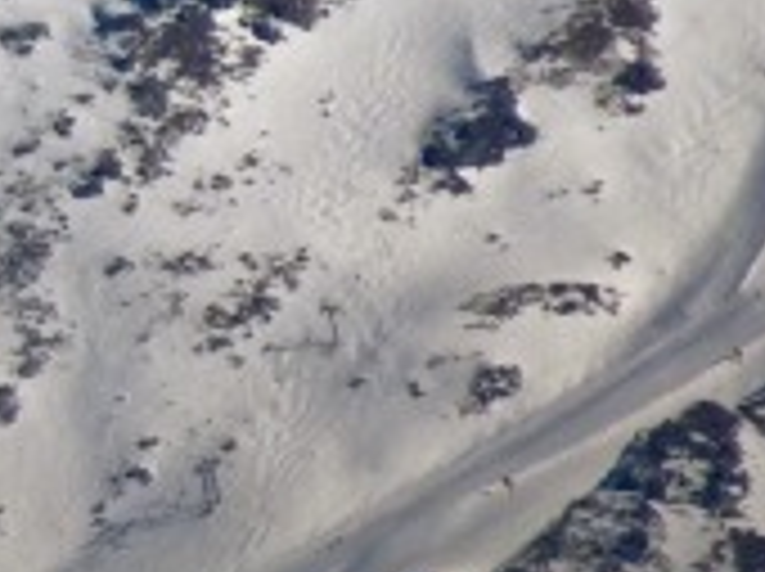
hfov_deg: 0.6
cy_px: -104
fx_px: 74856
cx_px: -302
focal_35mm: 3392
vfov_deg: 0.4
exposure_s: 1/640
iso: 80
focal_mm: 123
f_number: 6.4
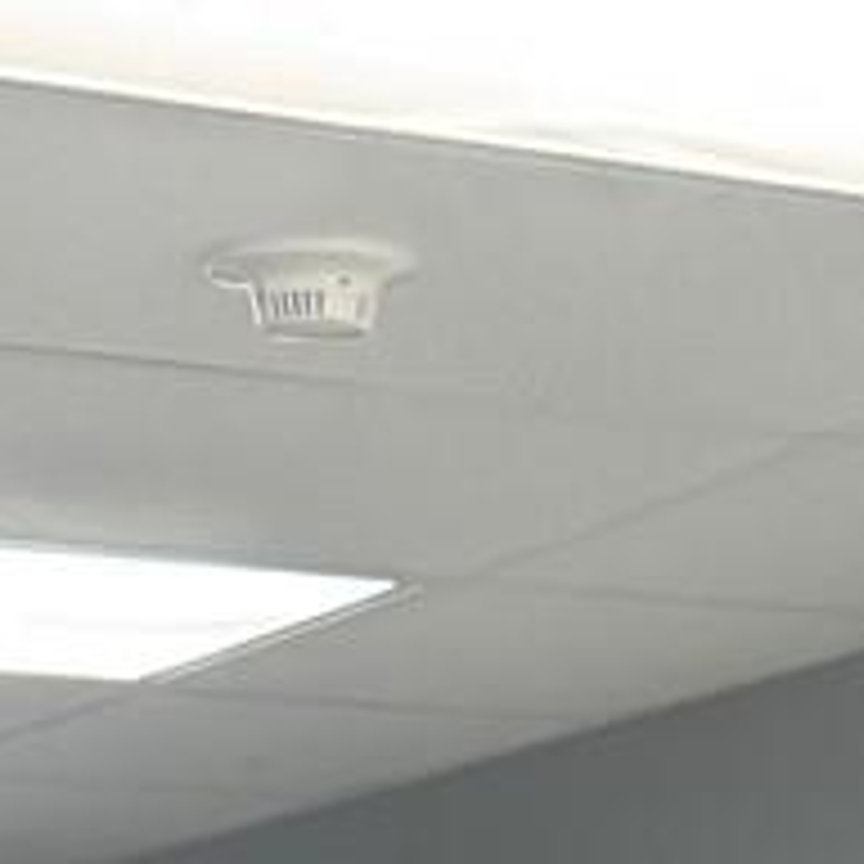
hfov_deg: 9.8
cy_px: 2268
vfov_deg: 8.7
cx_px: 824
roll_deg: +1.4
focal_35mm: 177
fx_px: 4998
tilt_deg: -8.3
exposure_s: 1/60
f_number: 1.78
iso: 500
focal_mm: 6.76
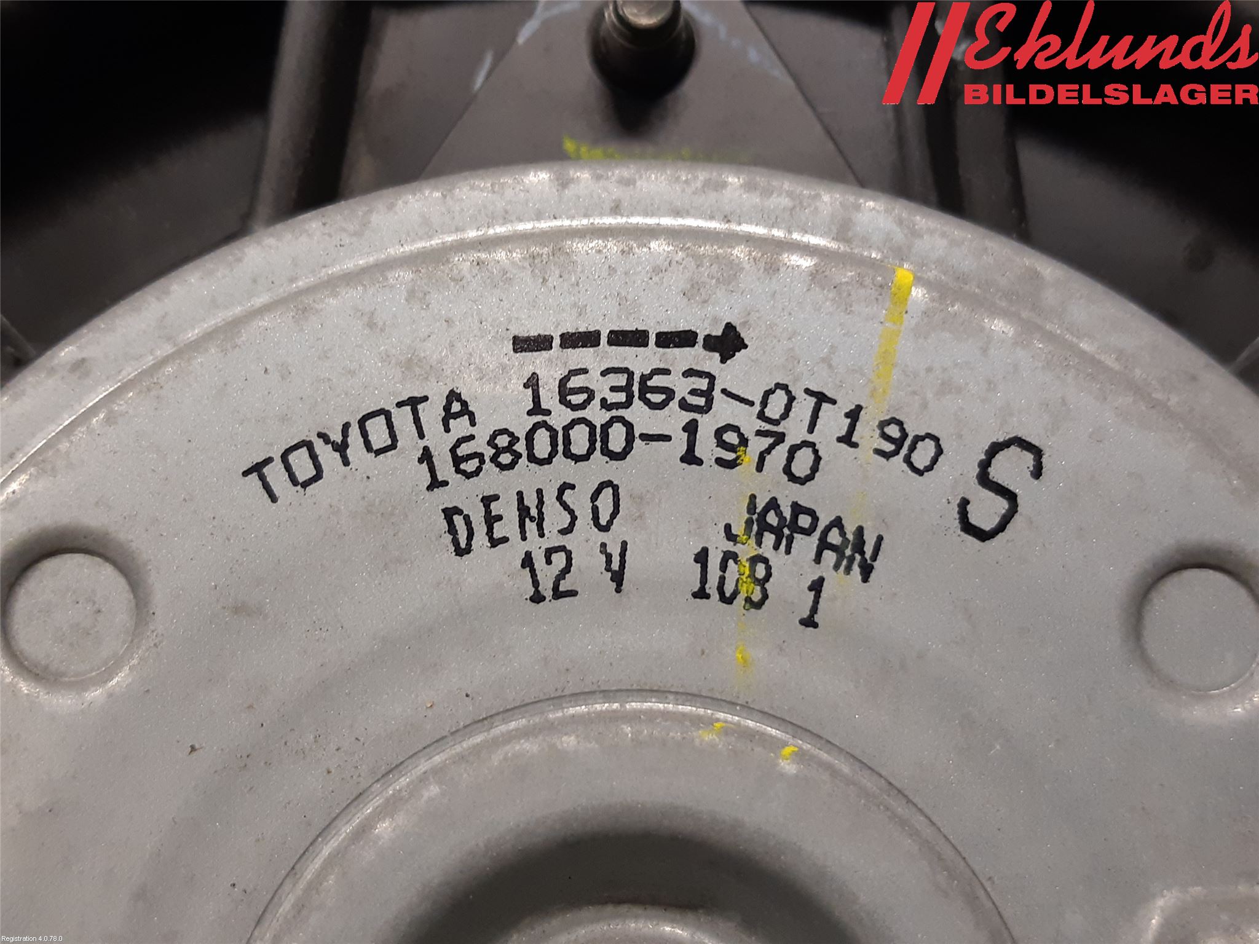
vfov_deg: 53.1
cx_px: 630
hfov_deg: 67.3
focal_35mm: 26
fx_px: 946
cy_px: 472
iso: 160
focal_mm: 3.93
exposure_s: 1/50
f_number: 1.7
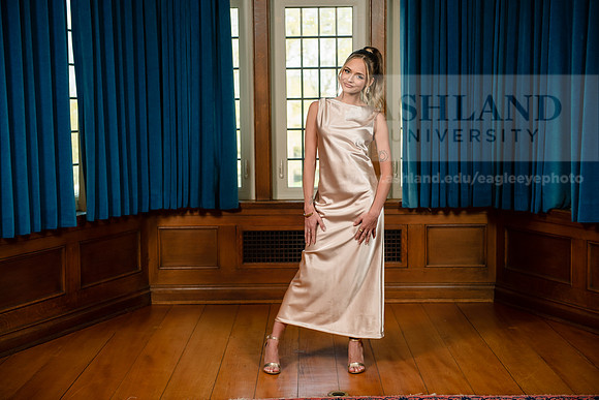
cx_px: 300
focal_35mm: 55
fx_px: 915
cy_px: 200
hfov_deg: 36.2
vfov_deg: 24.6
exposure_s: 1/250
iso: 400
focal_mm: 55
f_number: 3.5
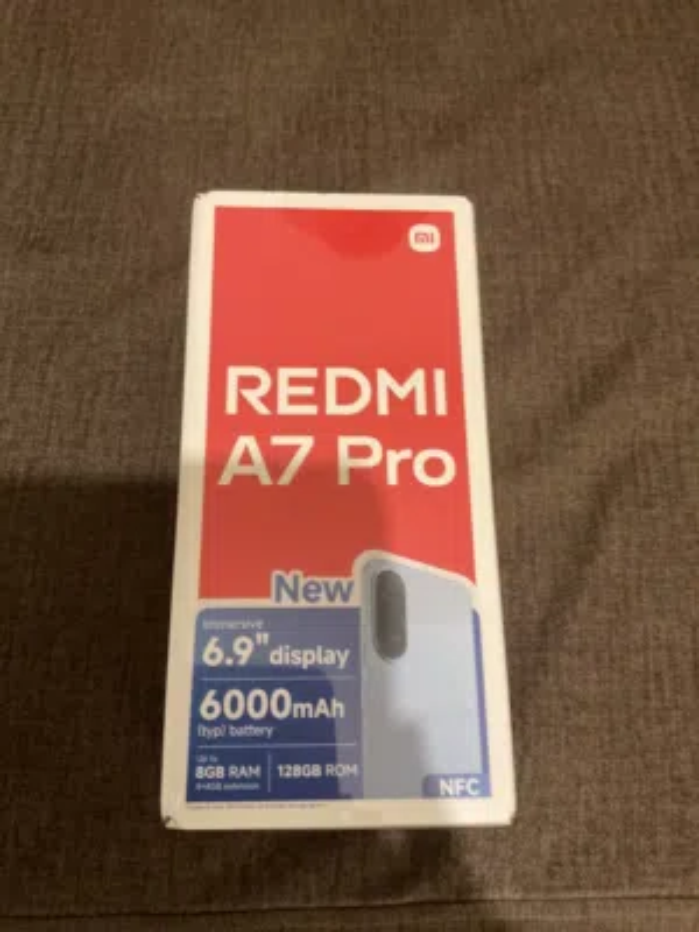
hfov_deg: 48.2
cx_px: 350
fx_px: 781
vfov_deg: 61.7
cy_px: 466
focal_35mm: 29
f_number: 1.8
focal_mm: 3
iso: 200
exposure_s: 1/33
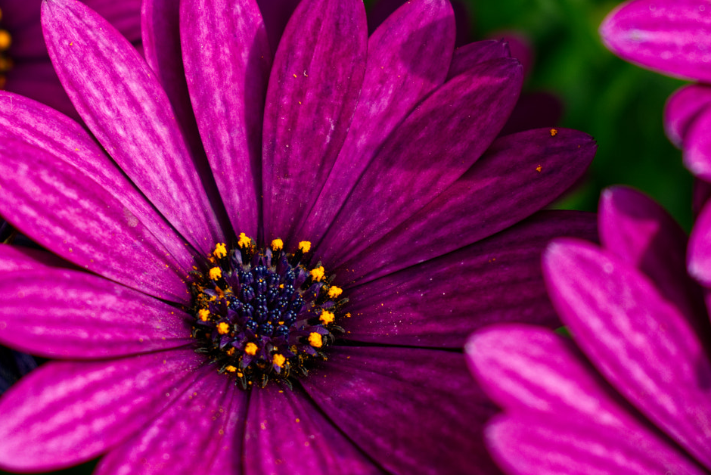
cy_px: 275
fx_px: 2270
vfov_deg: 11.9
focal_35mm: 115
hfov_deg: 17.8
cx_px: 294
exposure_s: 1/125
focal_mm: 45
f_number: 5.6
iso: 100
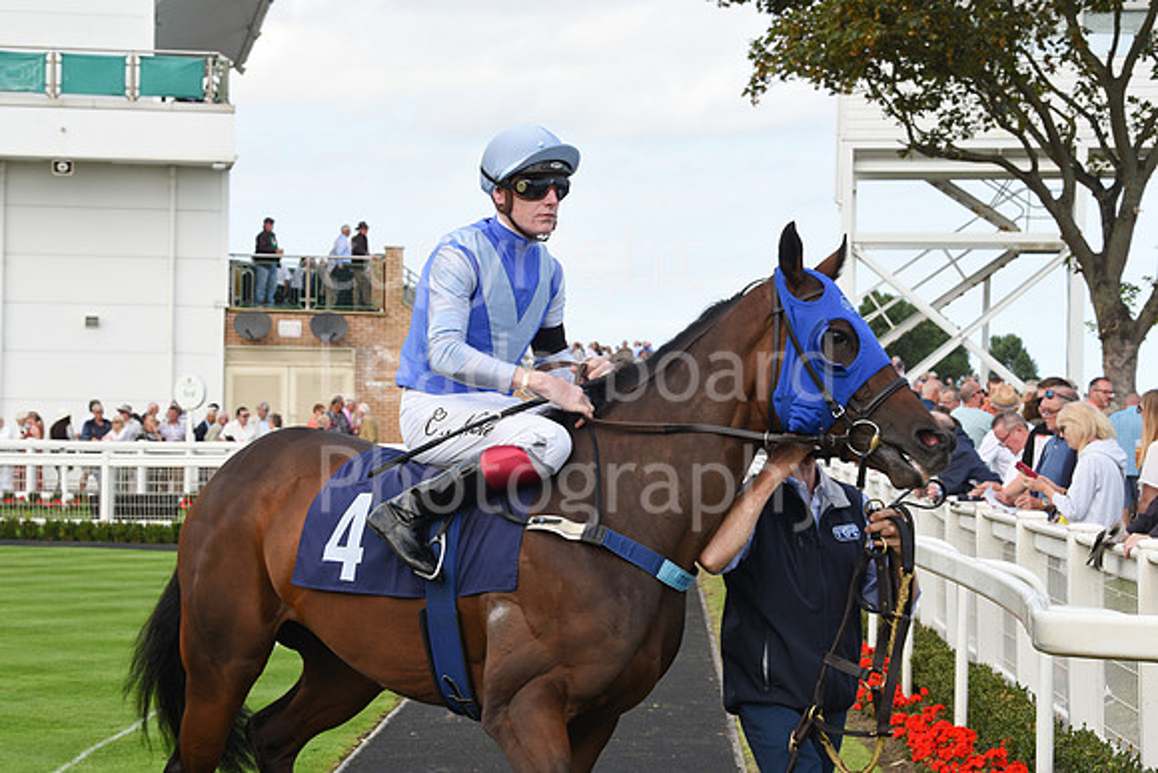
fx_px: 3056
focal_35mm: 95
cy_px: 386
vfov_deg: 14.4
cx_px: 579
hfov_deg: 21.5
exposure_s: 1/250
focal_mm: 95
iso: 400
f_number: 11
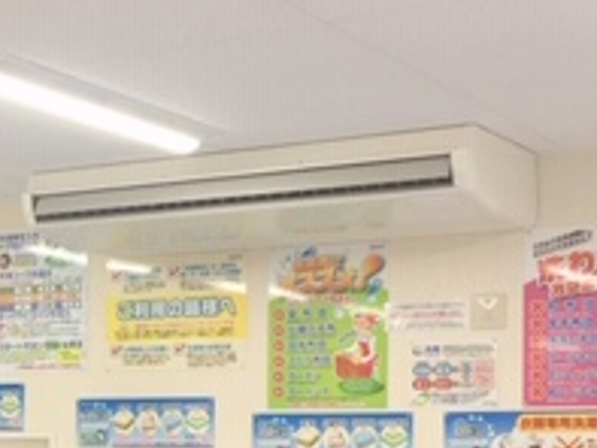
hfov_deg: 19.8
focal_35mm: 94
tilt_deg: -0.3
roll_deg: -0.1
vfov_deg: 15.5
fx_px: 1622
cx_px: -94
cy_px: 427
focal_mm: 4.15
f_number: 2.2
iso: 32
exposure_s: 1/60
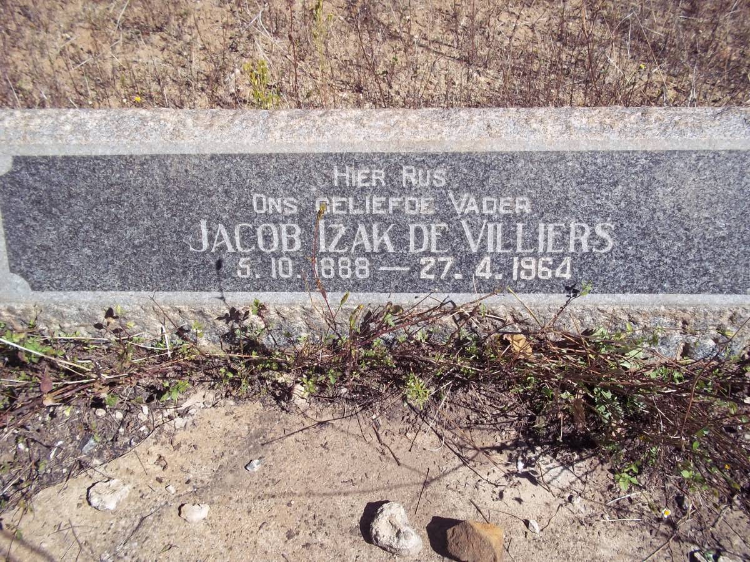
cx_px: 375
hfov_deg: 51.4
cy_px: 281
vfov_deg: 39.7
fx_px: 780
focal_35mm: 36
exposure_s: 1/160
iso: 80
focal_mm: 6.5
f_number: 8
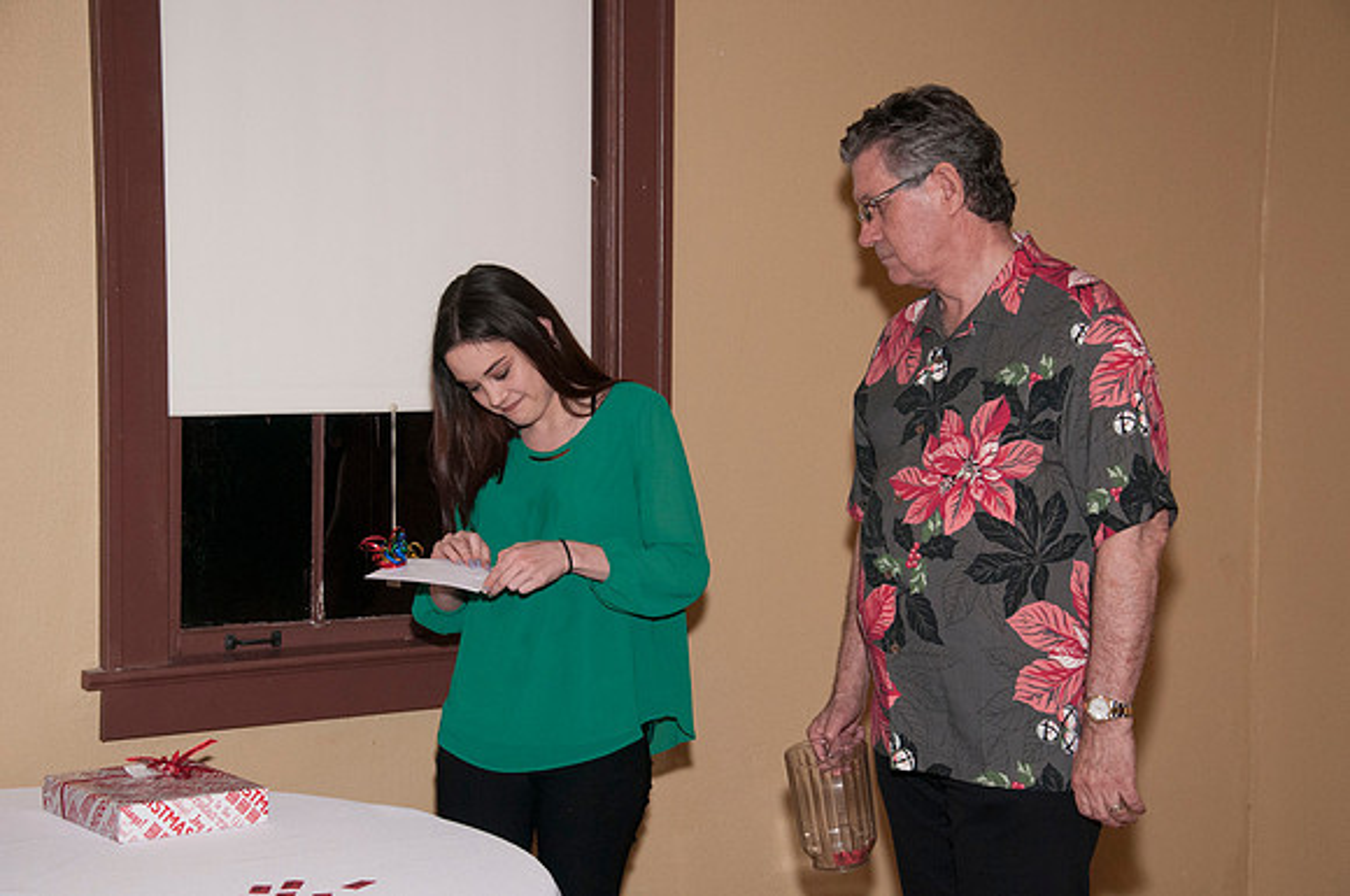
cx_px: 675
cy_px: 448
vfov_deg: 20.1
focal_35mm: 68
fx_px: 2528
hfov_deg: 29.9
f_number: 5.6
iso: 800
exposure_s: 1/80
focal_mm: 45
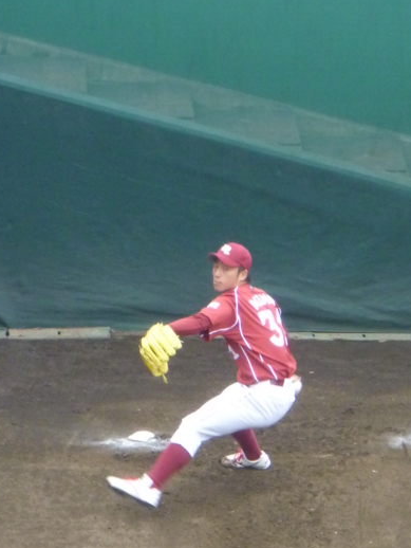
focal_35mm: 316
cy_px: 313
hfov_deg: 4.7
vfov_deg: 6.3
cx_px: 224
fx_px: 4998
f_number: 5.9
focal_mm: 25.2
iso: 400
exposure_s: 1/80
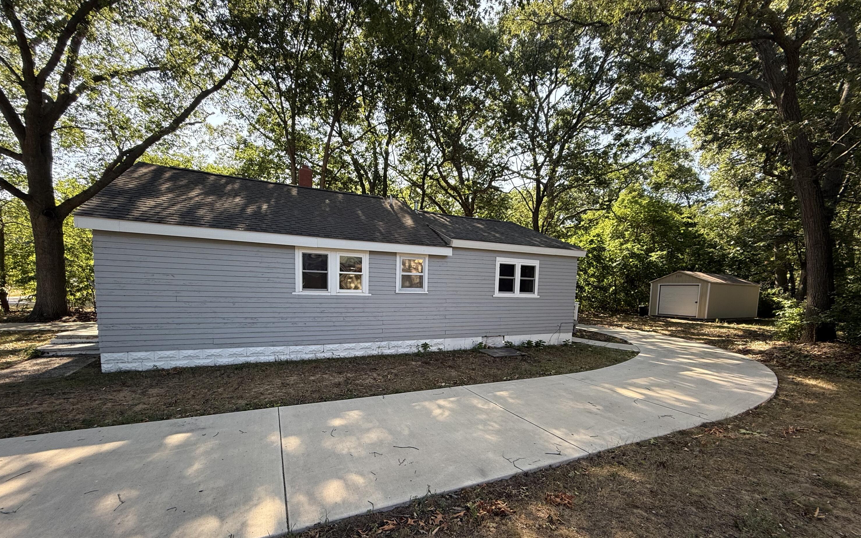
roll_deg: -1.3
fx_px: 352
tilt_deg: -4.9
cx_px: 427
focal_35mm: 15
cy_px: 321
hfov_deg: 101.5
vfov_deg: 74.0
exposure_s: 1/246
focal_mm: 2.22
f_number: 2.2
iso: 64
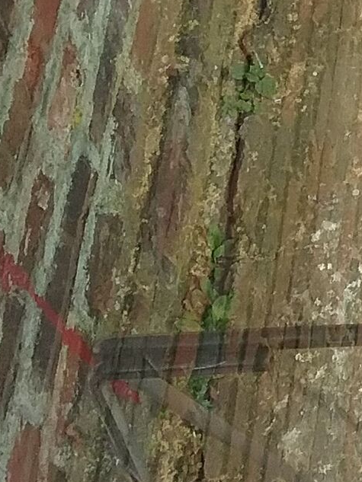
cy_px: -129
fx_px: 1770
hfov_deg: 11.0
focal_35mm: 127
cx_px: 622
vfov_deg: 14.9
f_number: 2.2
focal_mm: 3.3
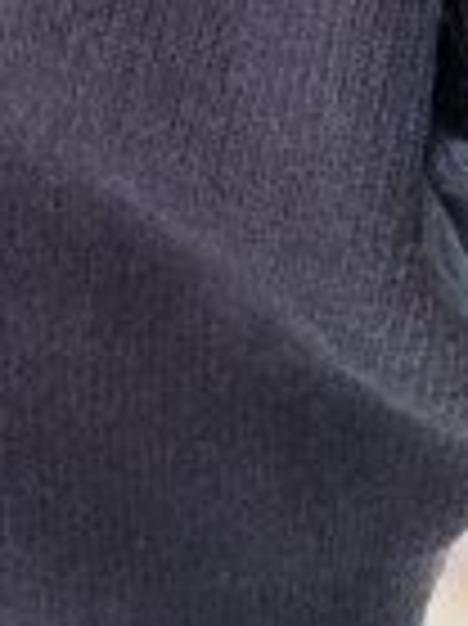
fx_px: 2076
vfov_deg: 15.9
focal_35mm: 115
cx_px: -76
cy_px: -281
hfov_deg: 12.6
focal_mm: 2.71
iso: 100
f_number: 1.9
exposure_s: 1/60
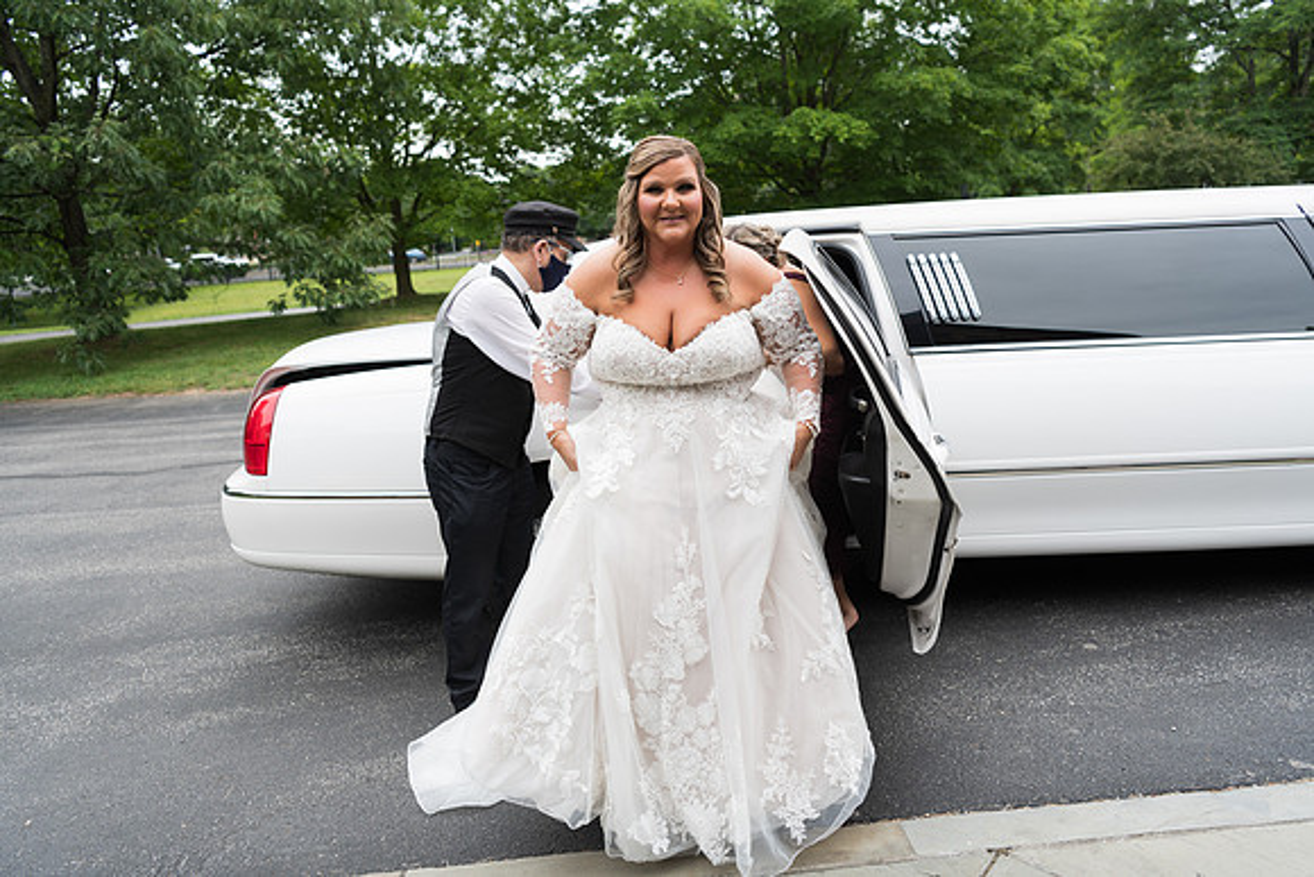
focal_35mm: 24
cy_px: 438
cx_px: 657
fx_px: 876
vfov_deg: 53.2
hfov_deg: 73.7
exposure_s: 1/250
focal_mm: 24
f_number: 3.2
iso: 64
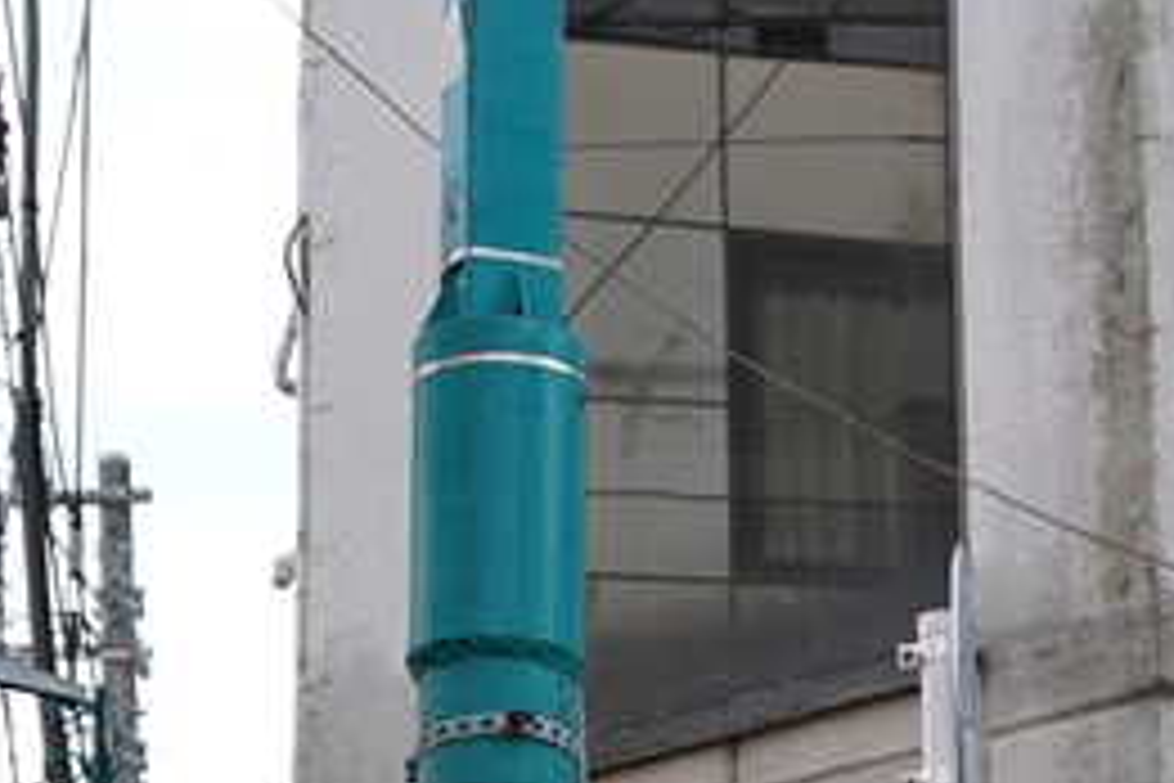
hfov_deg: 14.8
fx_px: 4500
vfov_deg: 9.7
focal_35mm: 138
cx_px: 981
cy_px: 1156
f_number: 4
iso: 100
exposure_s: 1/320
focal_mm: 30
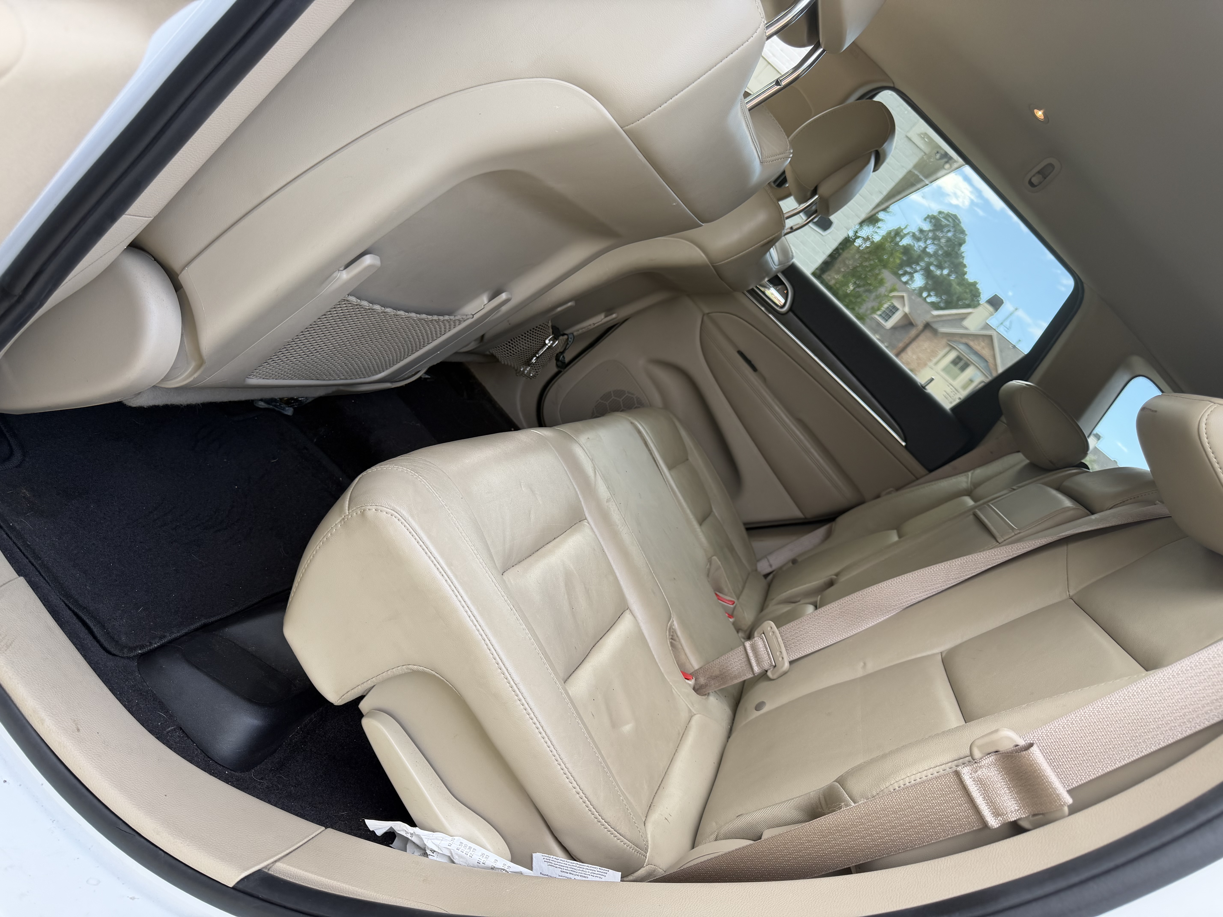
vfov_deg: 56.8
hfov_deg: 71.6
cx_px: 612
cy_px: 458
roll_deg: -42.3
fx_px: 848
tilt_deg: -13.8
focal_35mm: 24
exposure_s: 1/166
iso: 80
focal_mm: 6.76
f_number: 1.78
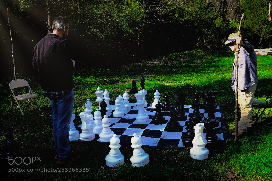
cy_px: 90
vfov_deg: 36.8
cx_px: 137
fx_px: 272
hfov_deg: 53.2
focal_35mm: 36
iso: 1000
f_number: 5.6
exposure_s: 1/680
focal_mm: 23
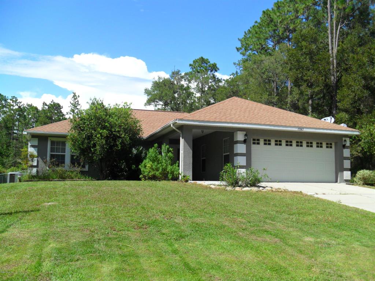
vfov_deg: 40.7
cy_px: 140
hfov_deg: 52.6
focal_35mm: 35
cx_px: 188
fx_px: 379
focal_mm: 6.3
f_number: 7.6
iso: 80
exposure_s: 1/250
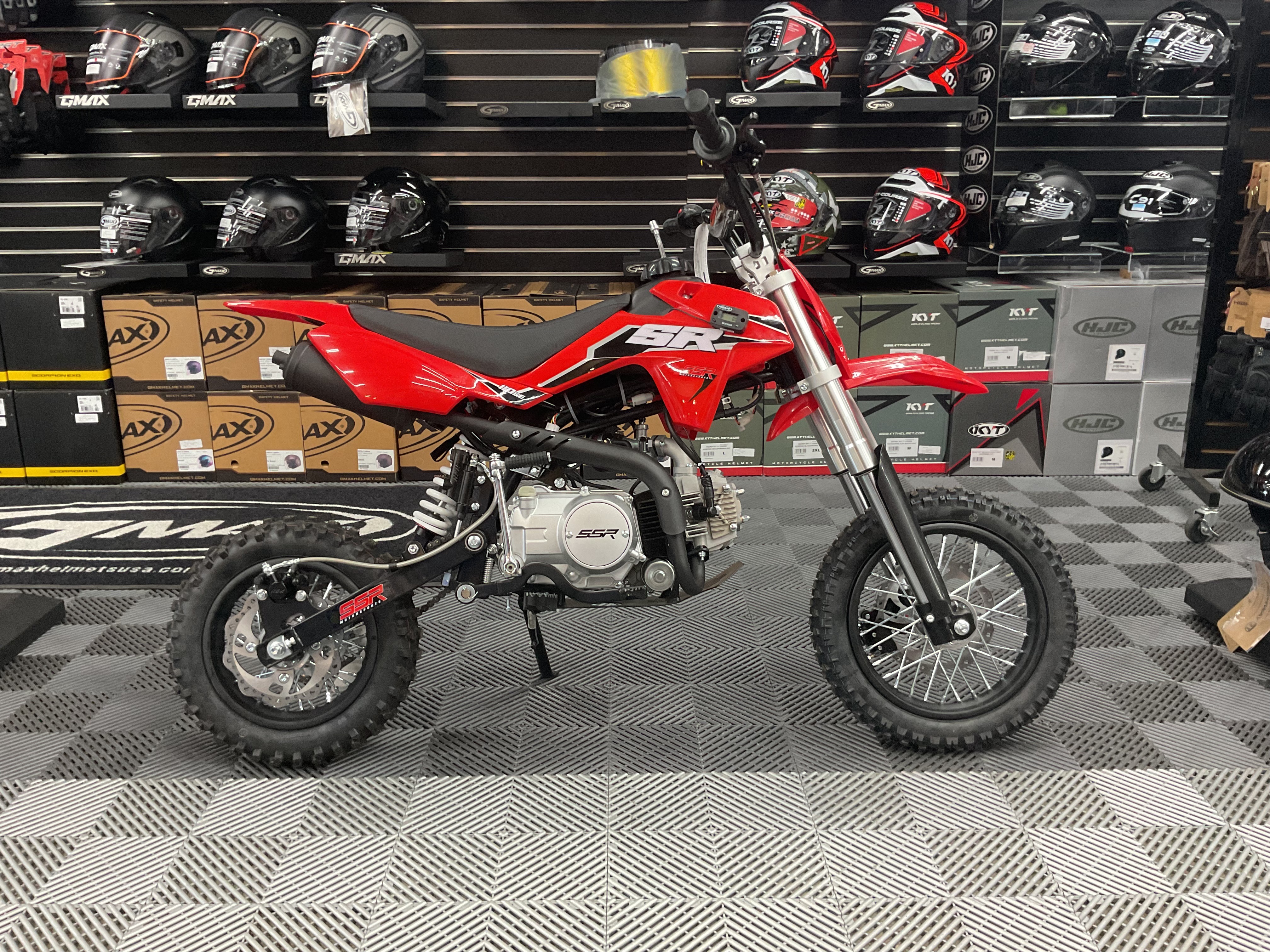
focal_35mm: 29
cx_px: 635
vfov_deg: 48.2
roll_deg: +0.9
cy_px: 476
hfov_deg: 61.7
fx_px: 1064
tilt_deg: -16.3
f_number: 1.8
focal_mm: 3
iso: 160
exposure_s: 1/60
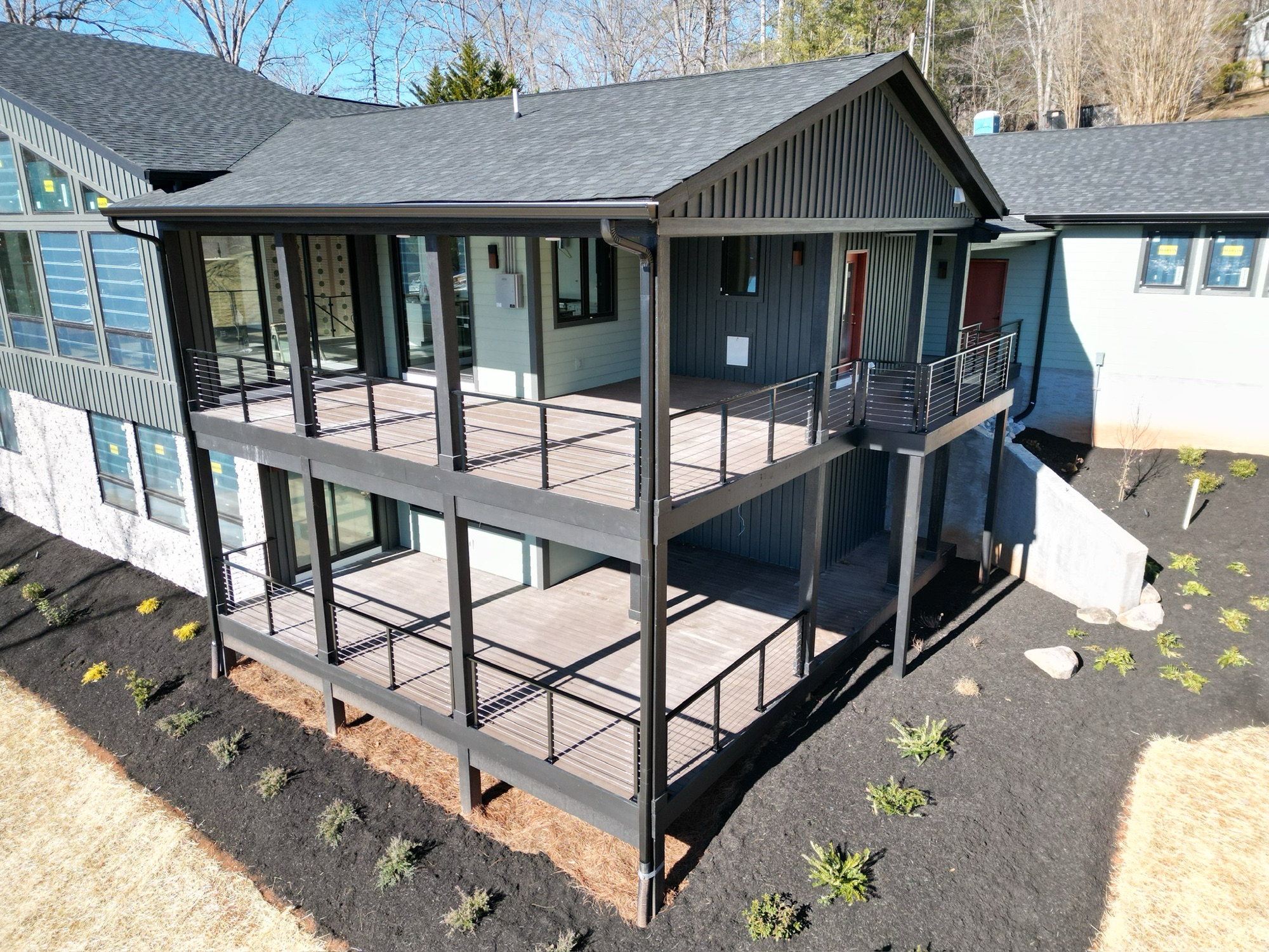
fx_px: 880
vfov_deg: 56.8
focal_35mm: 24
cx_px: 634
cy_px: 476
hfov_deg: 71.6
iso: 140
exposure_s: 1/1600
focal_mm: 6.72
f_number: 1.7
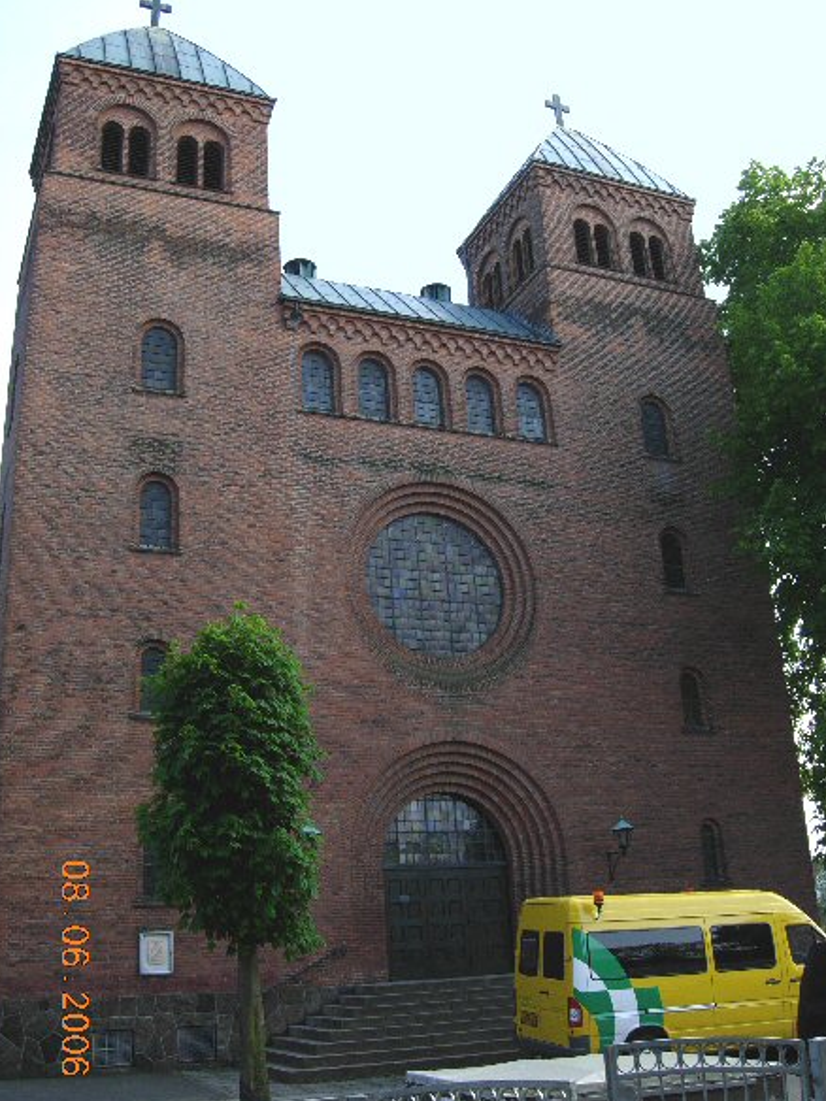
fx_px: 1177
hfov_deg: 38.7
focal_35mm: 37
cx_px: 409
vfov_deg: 50.1
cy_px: 556
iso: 50
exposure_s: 1/181
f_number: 4.3
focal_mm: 7.5
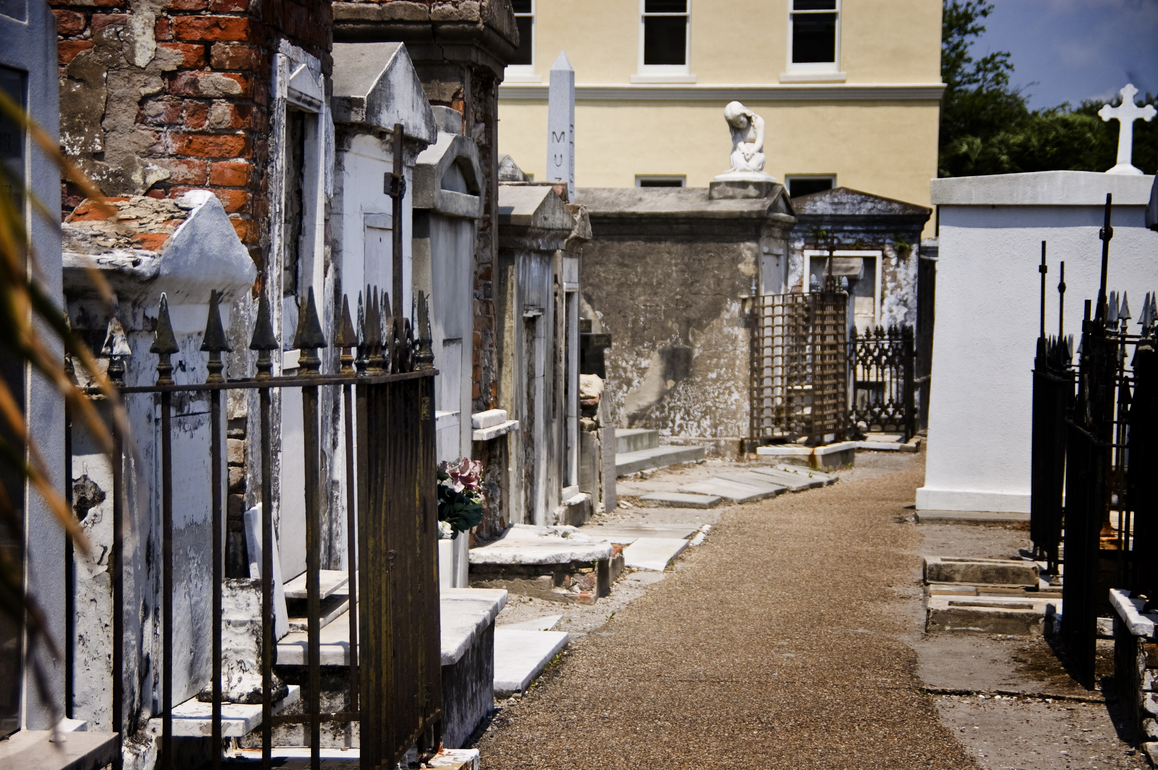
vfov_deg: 14.0
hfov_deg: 20.9
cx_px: 579
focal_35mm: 98
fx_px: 3133
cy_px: 385
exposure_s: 1/2000
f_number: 5.3
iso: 400
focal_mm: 65
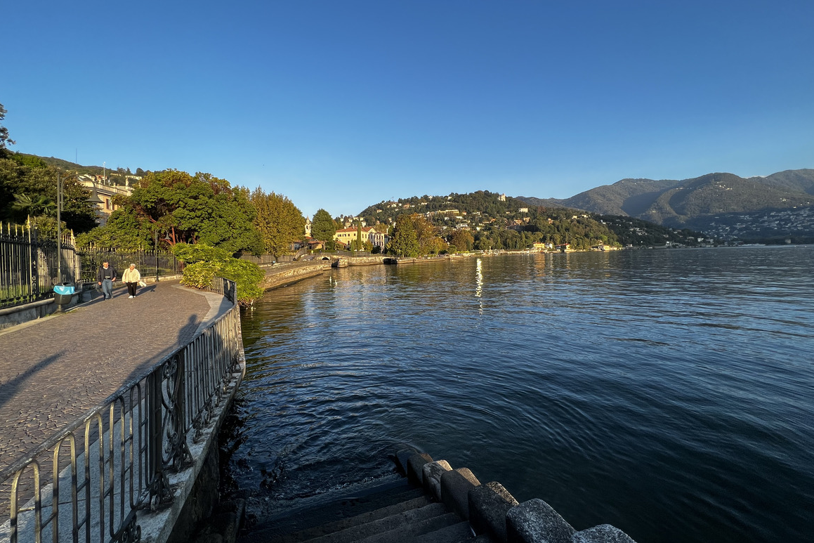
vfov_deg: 81.2
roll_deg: +1.2
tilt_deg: -0.6
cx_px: 413
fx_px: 317
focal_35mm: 14
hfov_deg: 104.2
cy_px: 260
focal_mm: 1.57
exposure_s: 1/669
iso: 32
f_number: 1.8
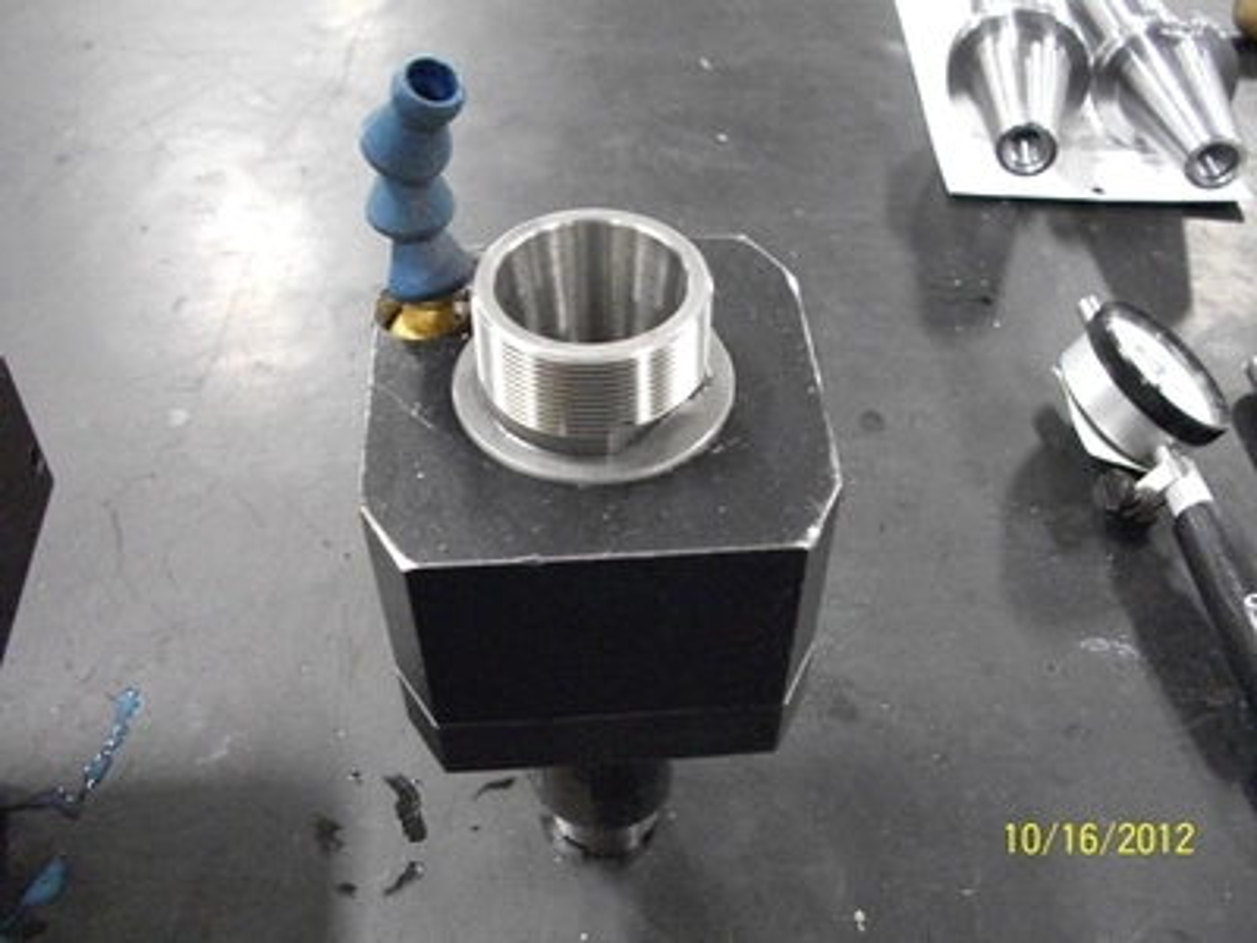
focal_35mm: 35
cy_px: 472
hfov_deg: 52.6
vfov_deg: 40.7
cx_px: 628
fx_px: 1271
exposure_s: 1/40
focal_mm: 6.3
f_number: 3.1
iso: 800
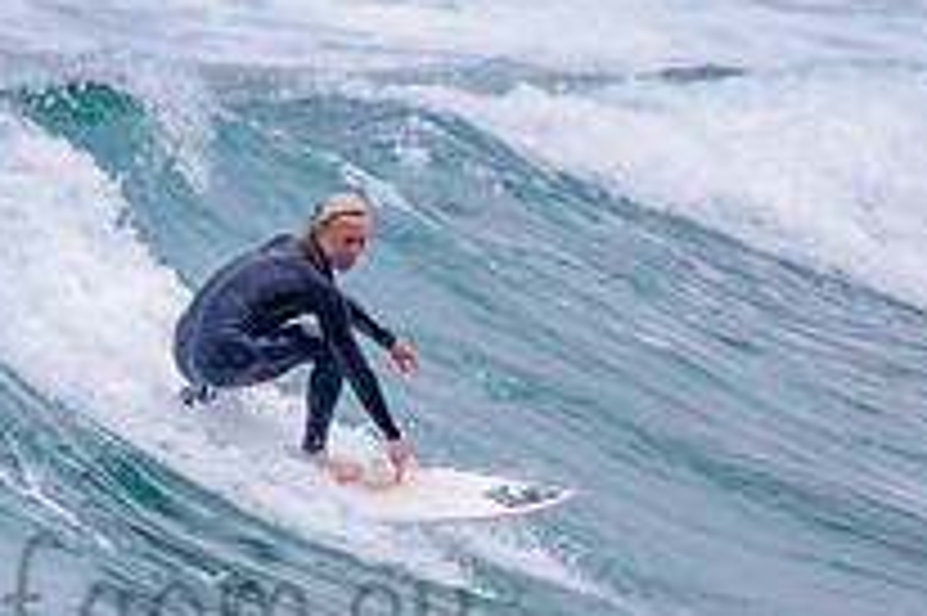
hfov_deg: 1.2
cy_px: 388
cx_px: 288
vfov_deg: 0.8
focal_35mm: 1730
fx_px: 44511
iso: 140
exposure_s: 1/2000
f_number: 5.6
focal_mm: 500
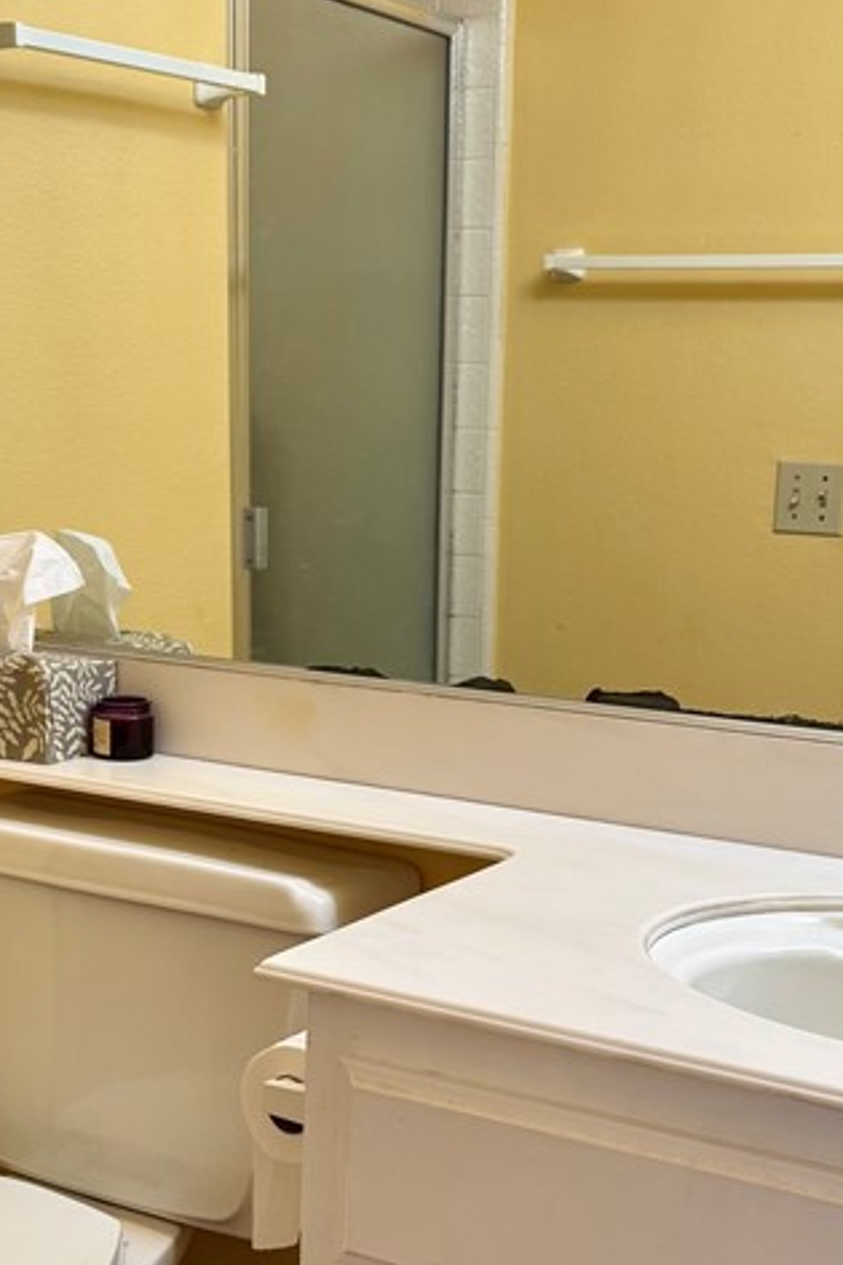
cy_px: 808
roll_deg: -1.8
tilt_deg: -12.5
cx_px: 357
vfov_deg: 36.6
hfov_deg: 25.0
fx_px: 1898
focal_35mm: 54
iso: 125
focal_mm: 6.76
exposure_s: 1/60
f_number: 1.78
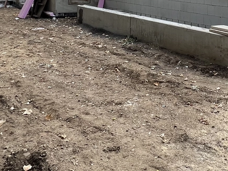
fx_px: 296
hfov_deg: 39.1
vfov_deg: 28.4
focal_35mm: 45
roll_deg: -1.1
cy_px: -30
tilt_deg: +1.6
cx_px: 204
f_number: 1.8
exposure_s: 1/277
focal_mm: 1.57
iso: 32
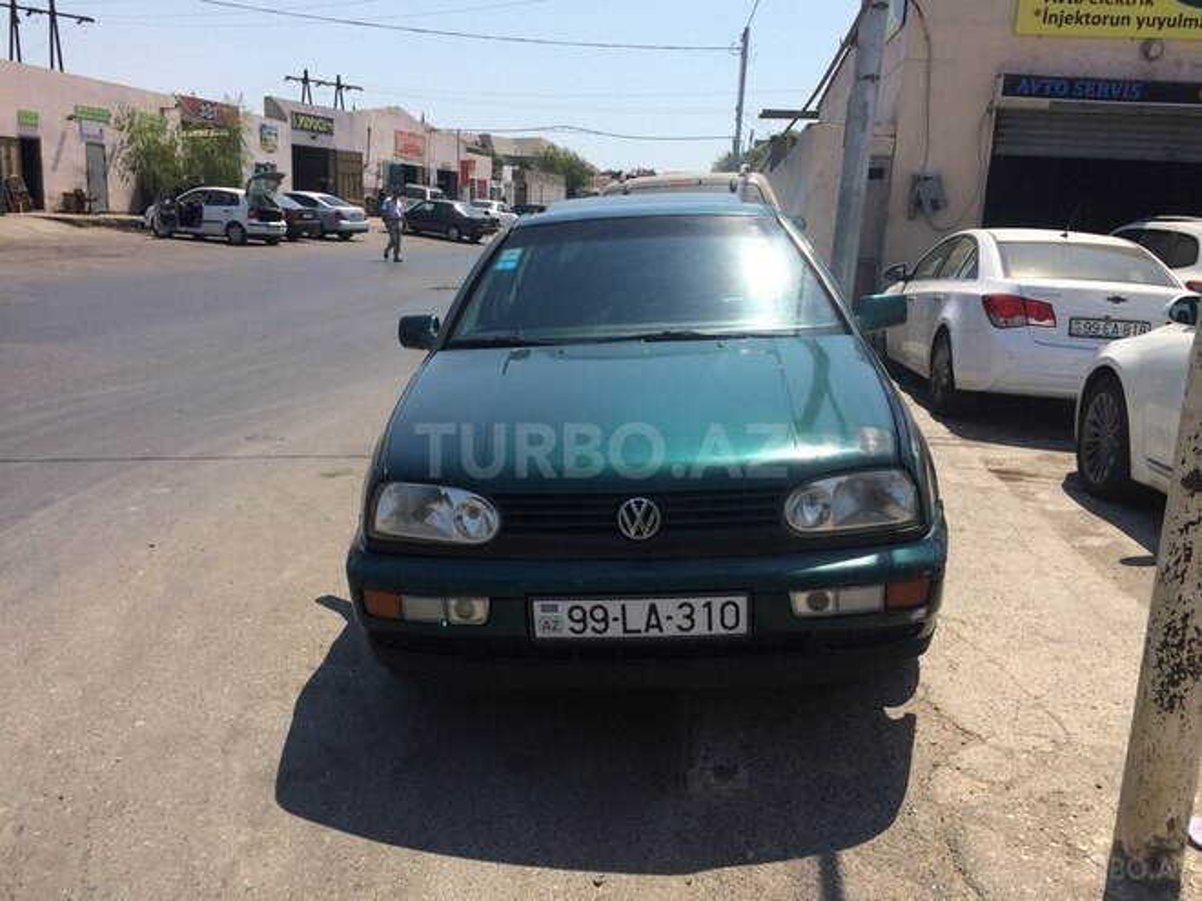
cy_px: 450
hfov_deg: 61.7
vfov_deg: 48.2
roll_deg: -3.2
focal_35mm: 29
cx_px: 601
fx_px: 1007
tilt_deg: -11.5
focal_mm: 4.15
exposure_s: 1/2740
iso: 32
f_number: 2.2
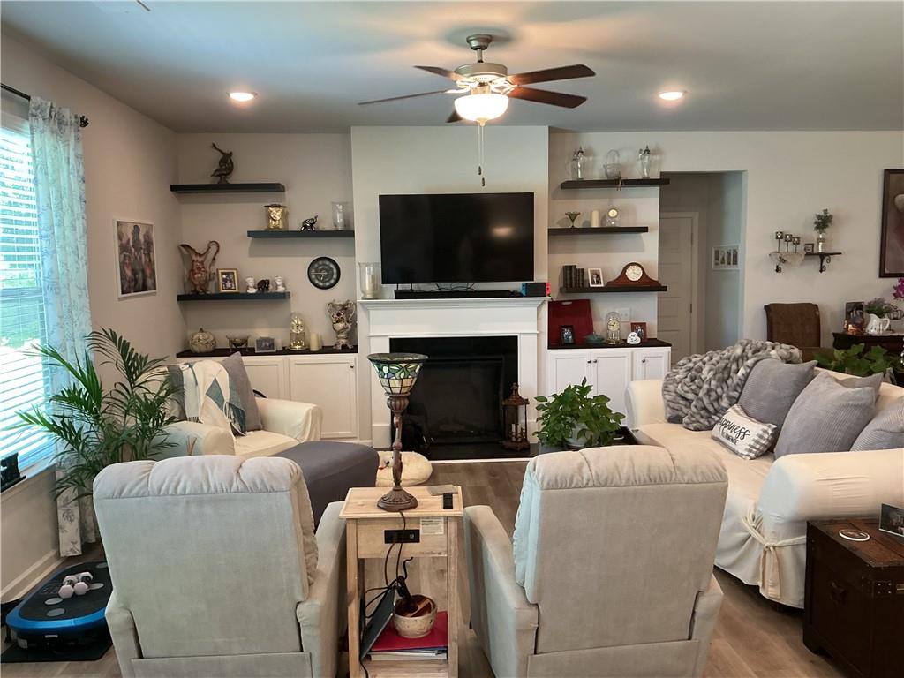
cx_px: 452
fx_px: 757
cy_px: 339
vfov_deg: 48.2
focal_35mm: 29
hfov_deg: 61.7
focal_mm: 3
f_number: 1.8
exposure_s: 1/60
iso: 125
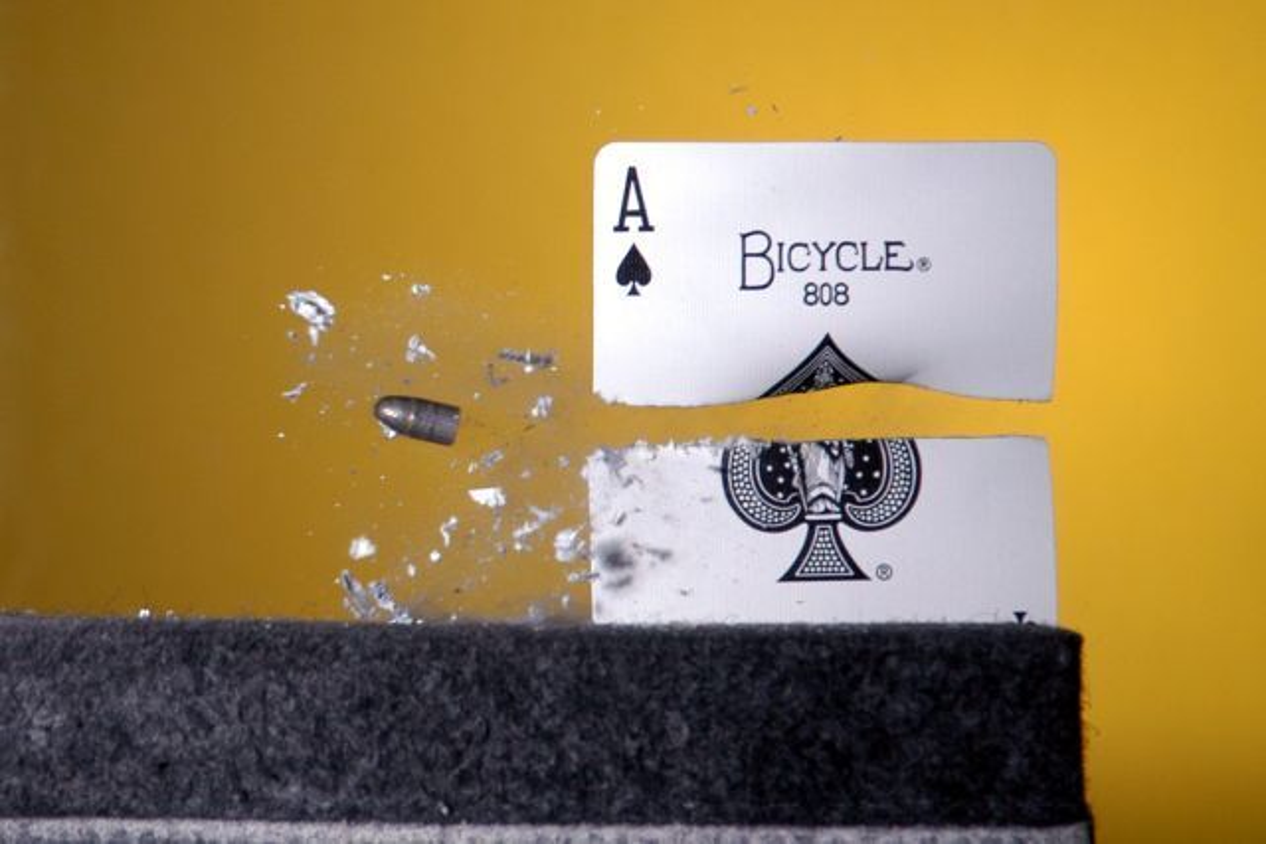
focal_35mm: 128
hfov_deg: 16.1
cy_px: 422
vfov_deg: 10.8
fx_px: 4484
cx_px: 633
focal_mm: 85
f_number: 4.5
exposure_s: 4
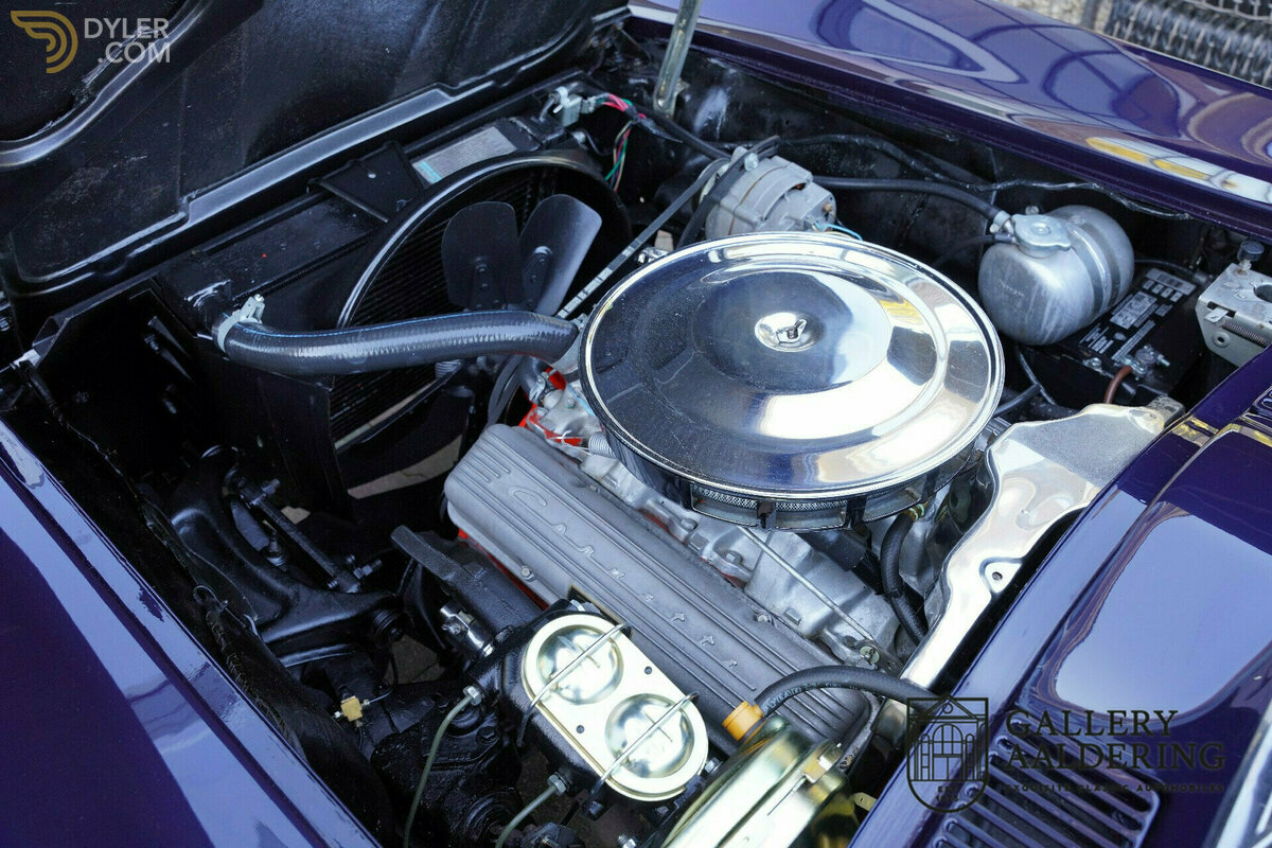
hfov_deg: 60.3
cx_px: 636
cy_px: 424
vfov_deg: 42.3
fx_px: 1095
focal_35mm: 31
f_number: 5.6
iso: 400
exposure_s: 1/40
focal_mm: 31
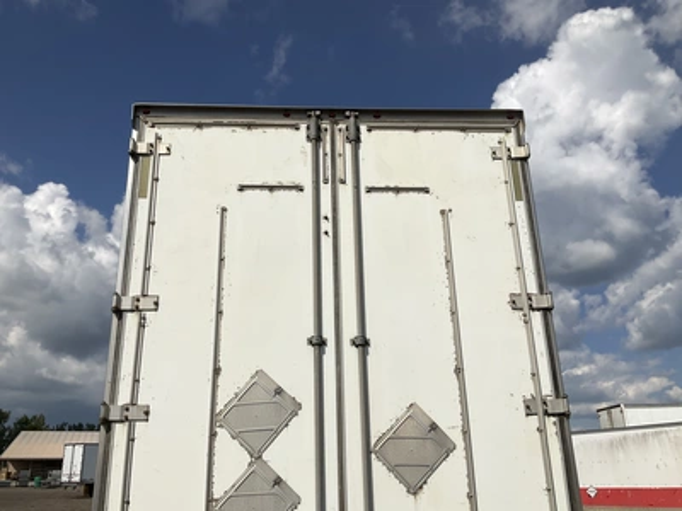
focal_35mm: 29
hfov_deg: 61.7
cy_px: 256
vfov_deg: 48.2
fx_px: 571
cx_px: 341
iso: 25
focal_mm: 3
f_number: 1.8
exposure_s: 1/6536
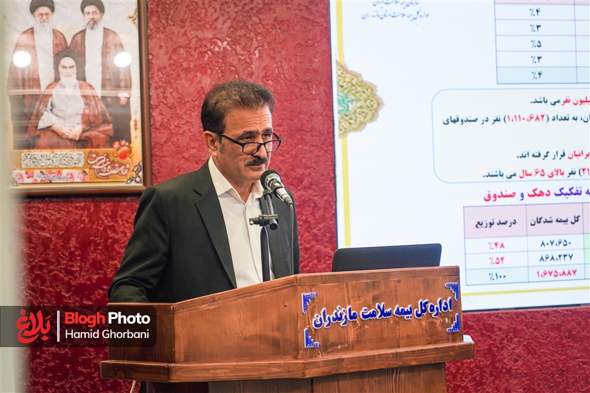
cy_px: 196
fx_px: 1721
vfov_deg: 13.0
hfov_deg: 19.5
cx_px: 295
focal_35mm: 105
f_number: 4
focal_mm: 105
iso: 800
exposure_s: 1/160
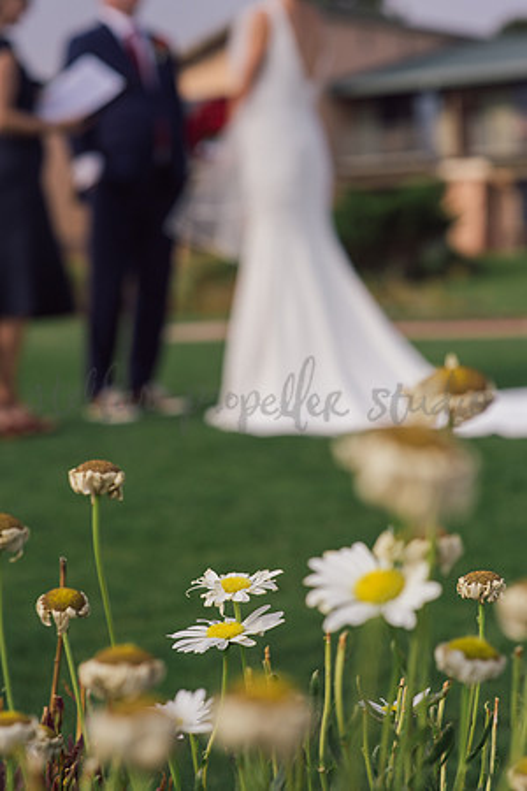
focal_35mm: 85
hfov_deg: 16.1
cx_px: 264
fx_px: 1866
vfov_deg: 23.9
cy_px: 396
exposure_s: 1/1600
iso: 160
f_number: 4.5
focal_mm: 85
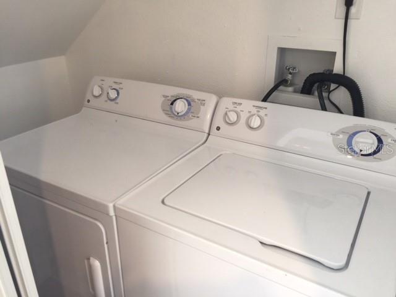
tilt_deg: -24.6
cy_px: 148
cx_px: 198
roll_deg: -1.1
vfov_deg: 48.2
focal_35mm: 29
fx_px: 332
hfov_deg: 61.7
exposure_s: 1/15
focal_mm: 4.15
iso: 40
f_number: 2.2
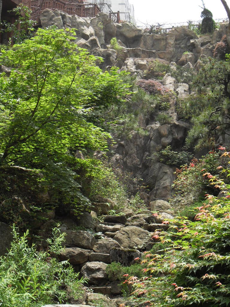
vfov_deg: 26.3
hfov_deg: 19.9
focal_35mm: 74
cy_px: 154
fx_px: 656
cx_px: 115
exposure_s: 1/250
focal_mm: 11.8
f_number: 4
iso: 80
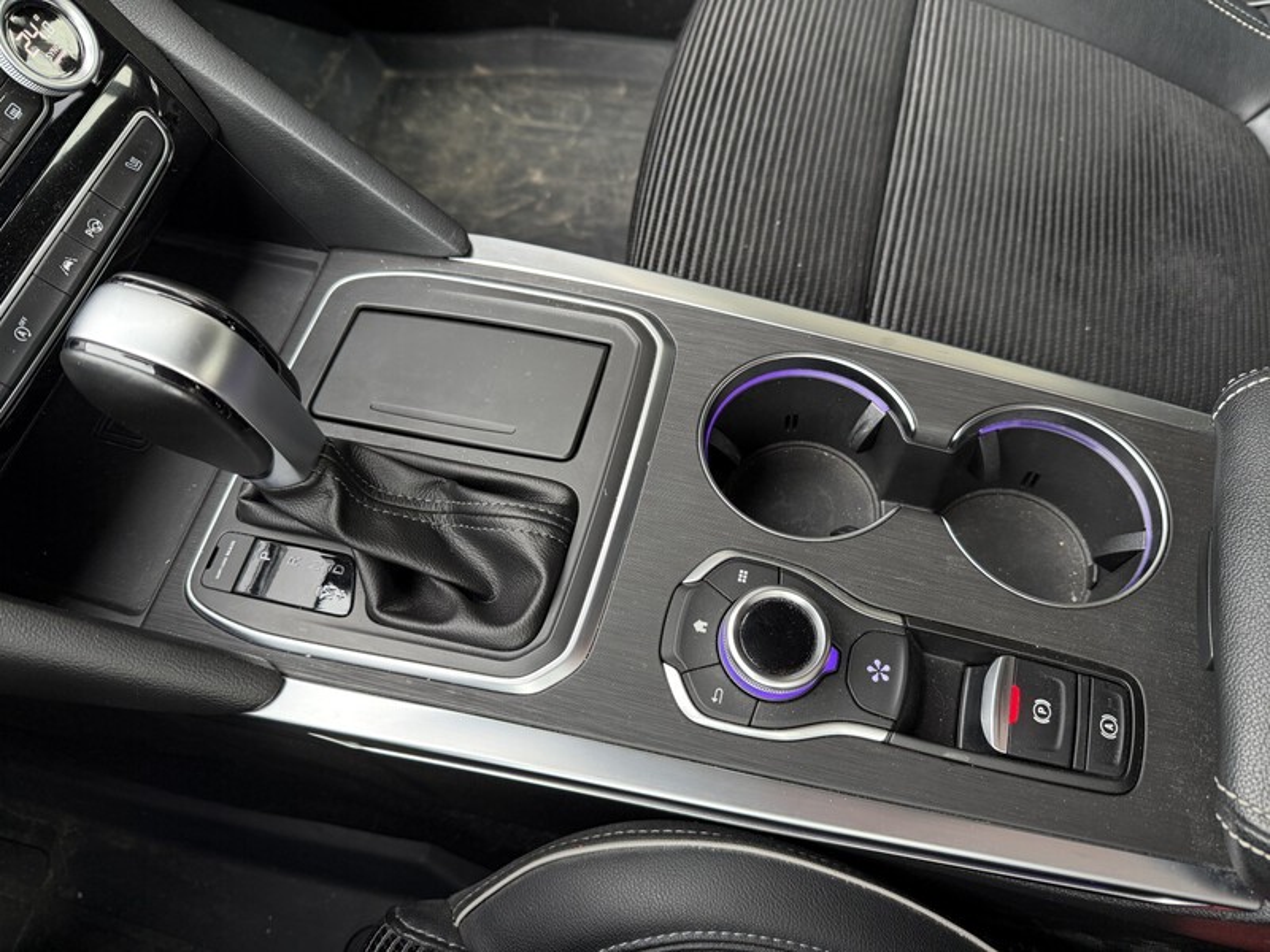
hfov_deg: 71.6
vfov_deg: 56.8
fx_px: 881
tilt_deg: -62.5
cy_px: 476
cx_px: 635
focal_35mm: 24
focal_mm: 6.76
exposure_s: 1/119
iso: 200
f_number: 1.78
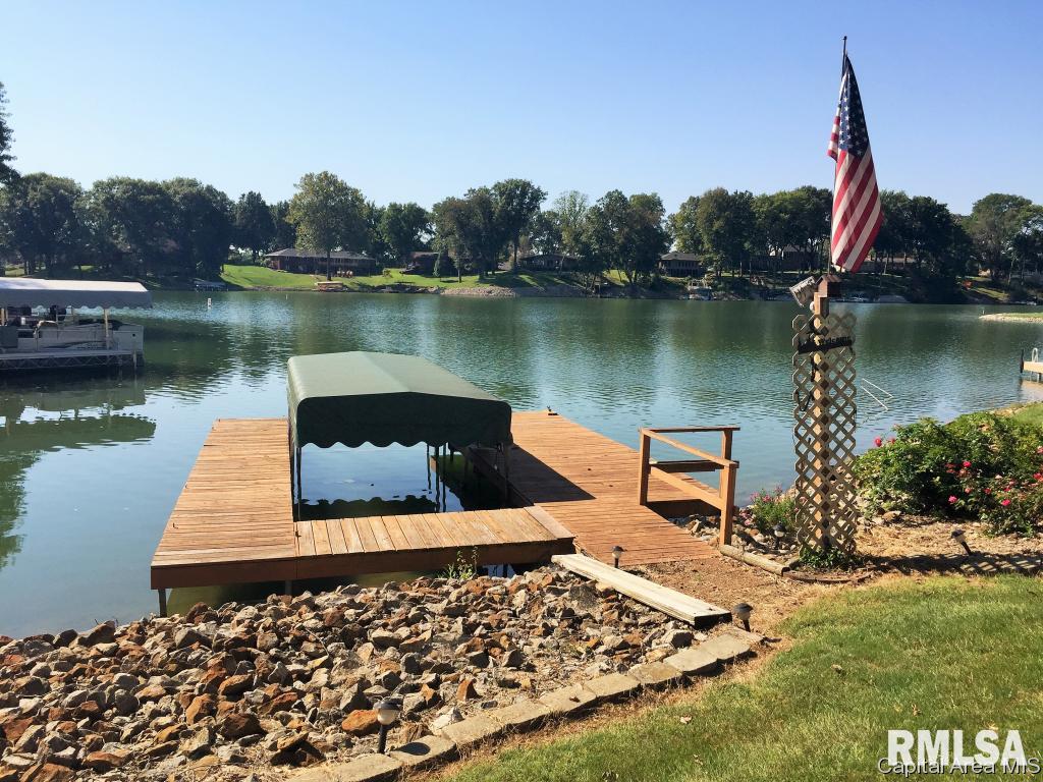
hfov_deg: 61.7
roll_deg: -1.8
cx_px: 522
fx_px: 874
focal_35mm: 29
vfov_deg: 48.2
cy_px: 391
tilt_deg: -5.2
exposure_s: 1/2326
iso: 32
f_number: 2.2
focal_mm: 4.15
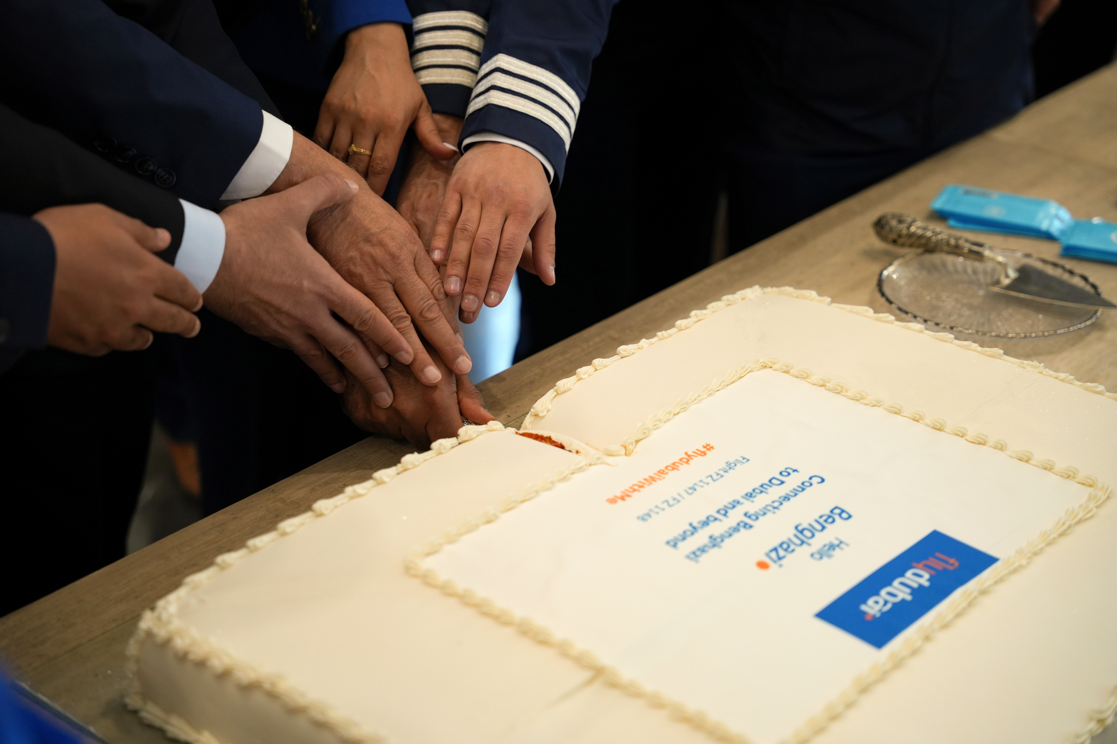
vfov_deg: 22.4
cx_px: 558
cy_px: 372
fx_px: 1883
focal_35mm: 61
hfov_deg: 33.0
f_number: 2.8
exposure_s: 1/500
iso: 1000
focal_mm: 60.7
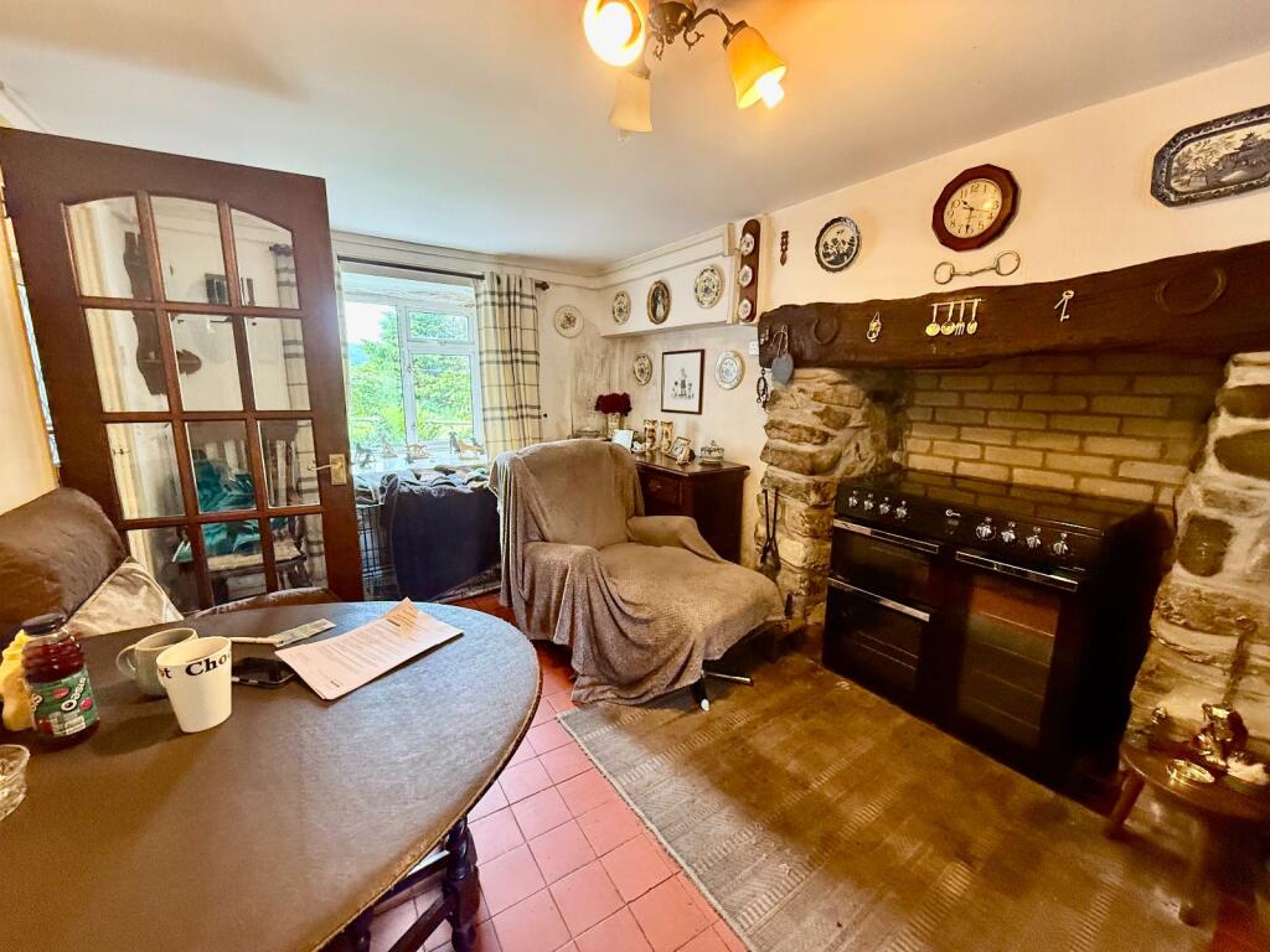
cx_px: 635
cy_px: 476
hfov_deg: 102.1
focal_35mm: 14
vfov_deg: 85.7
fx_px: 514
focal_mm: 2.22
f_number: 2.2
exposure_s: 1/50
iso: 400
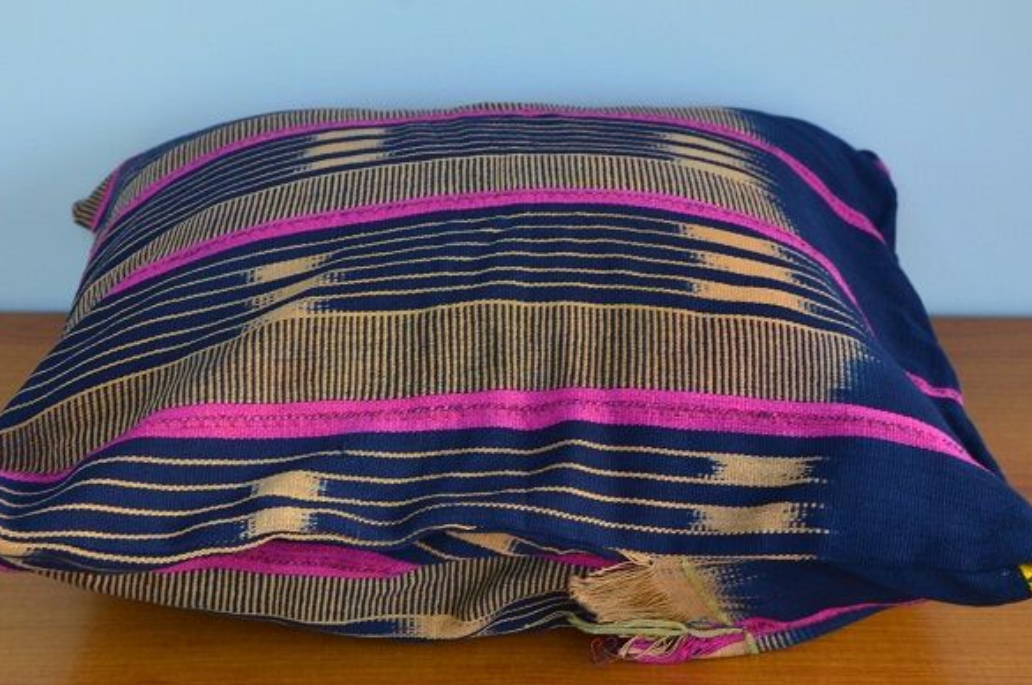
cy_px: 320
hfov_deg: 23.9
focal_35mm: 85
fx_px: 2433
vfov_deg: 16.0
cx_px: 479
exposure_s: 1/60
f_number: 8
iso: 560
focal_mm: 42
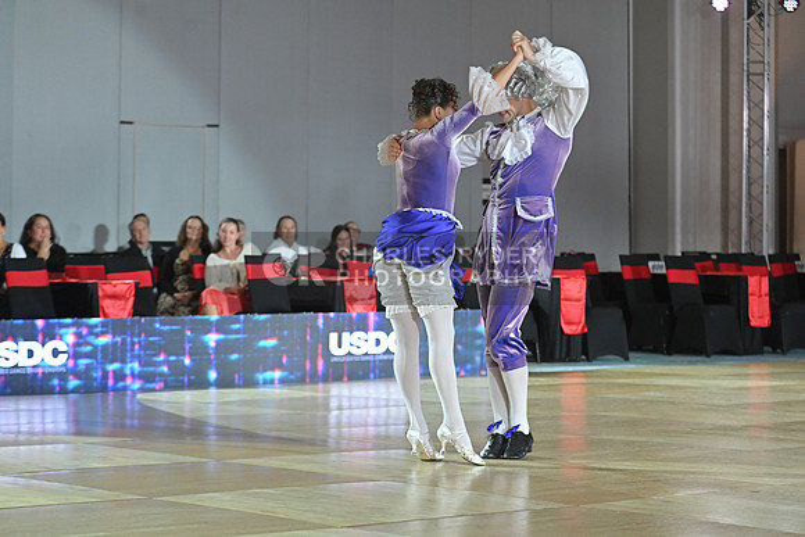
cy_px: 268
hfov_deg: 18.6
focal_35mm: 110
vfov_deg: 12.5
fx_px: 2460
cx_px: 402
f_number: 4
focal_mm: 110
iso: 2000
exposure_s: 1/250
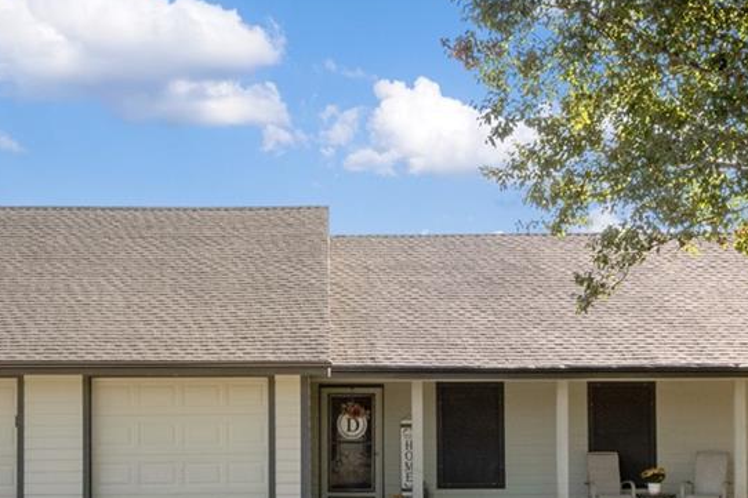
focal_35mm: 68
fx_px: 1412
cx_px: 344
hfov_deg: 29.7
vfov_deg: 19.7
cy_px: 435
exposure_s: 1/80
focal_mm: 18
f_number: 16
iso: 400
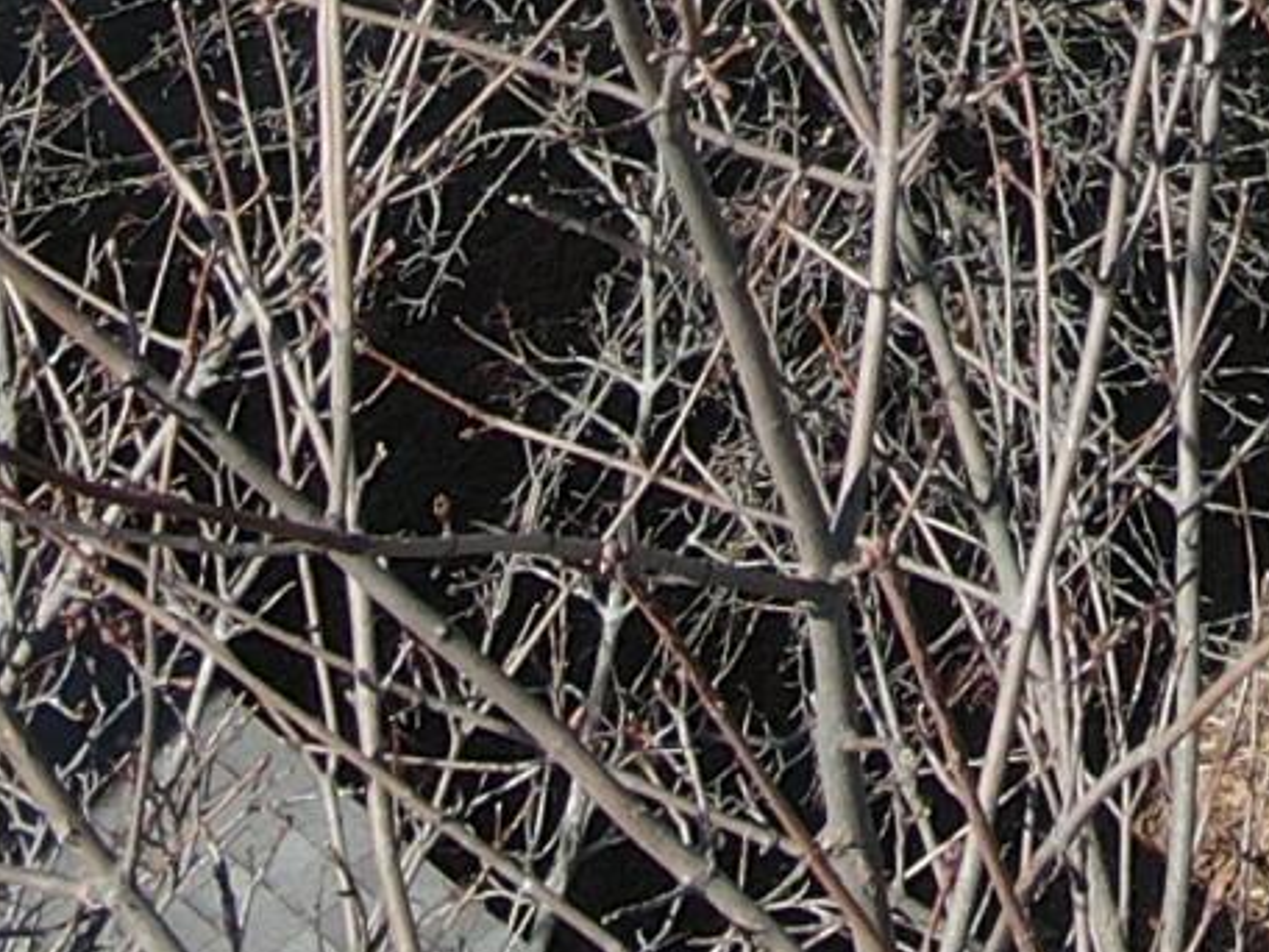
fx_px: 5792
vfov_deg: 7.9
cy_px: -2040
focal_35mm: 158
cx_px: 2814
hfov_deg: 11.0
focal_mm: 4.5
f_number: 2.8
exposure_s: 1/500
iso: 100
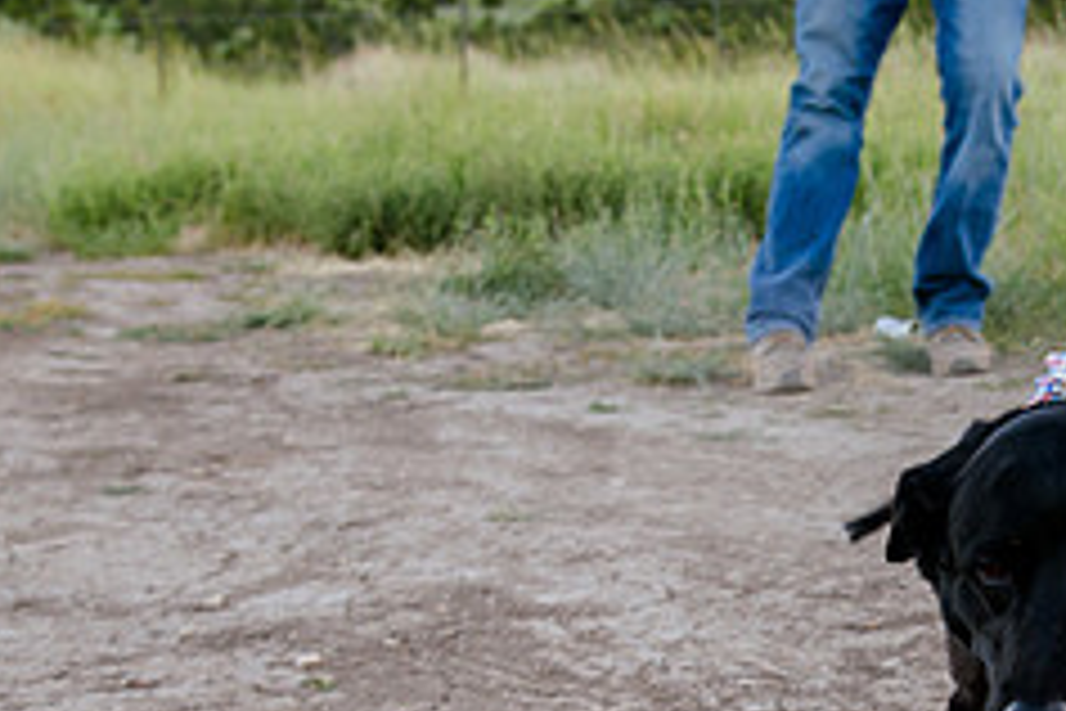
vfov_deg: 14.6
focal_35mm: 93
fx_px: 2754
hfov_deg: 21.6
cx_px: 850
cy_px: 598
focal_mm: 38
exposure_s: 1/200
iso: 400
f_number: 5.6
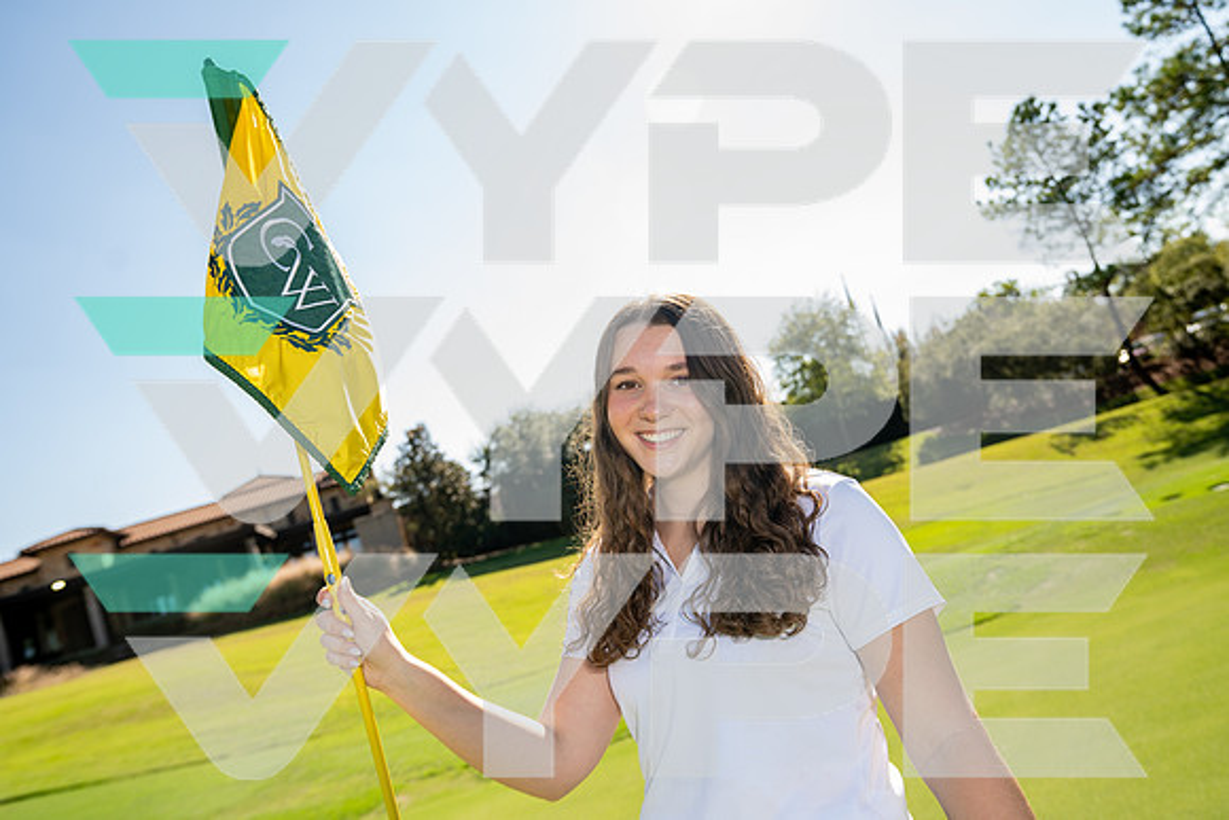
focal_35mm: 30
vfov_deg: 43.6
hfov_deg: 61.9
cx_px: 614
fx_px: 1024
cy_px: 410
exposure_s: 1/250
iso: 100
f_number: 4.5
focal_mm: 30
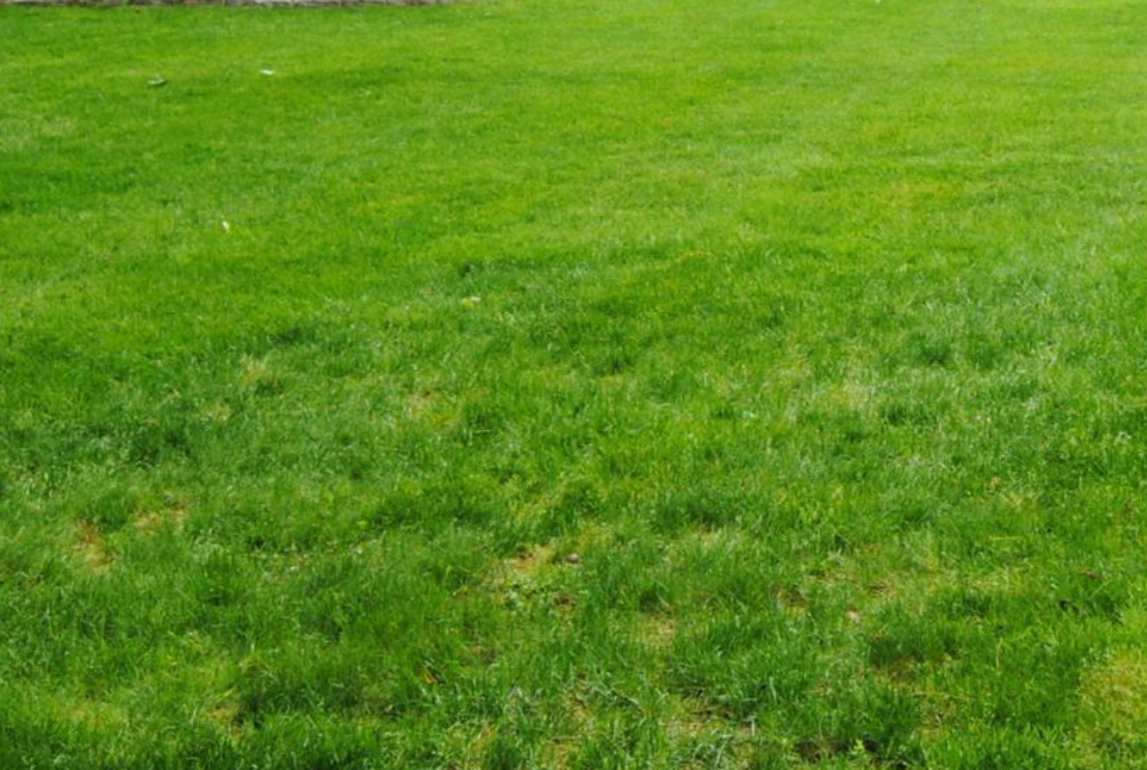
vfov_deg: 15.0
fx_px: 2874
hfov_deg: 22.2
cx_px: 972
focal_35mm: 90
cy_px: 28
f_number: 5.6
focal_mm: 24
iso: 125
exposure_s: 1/125
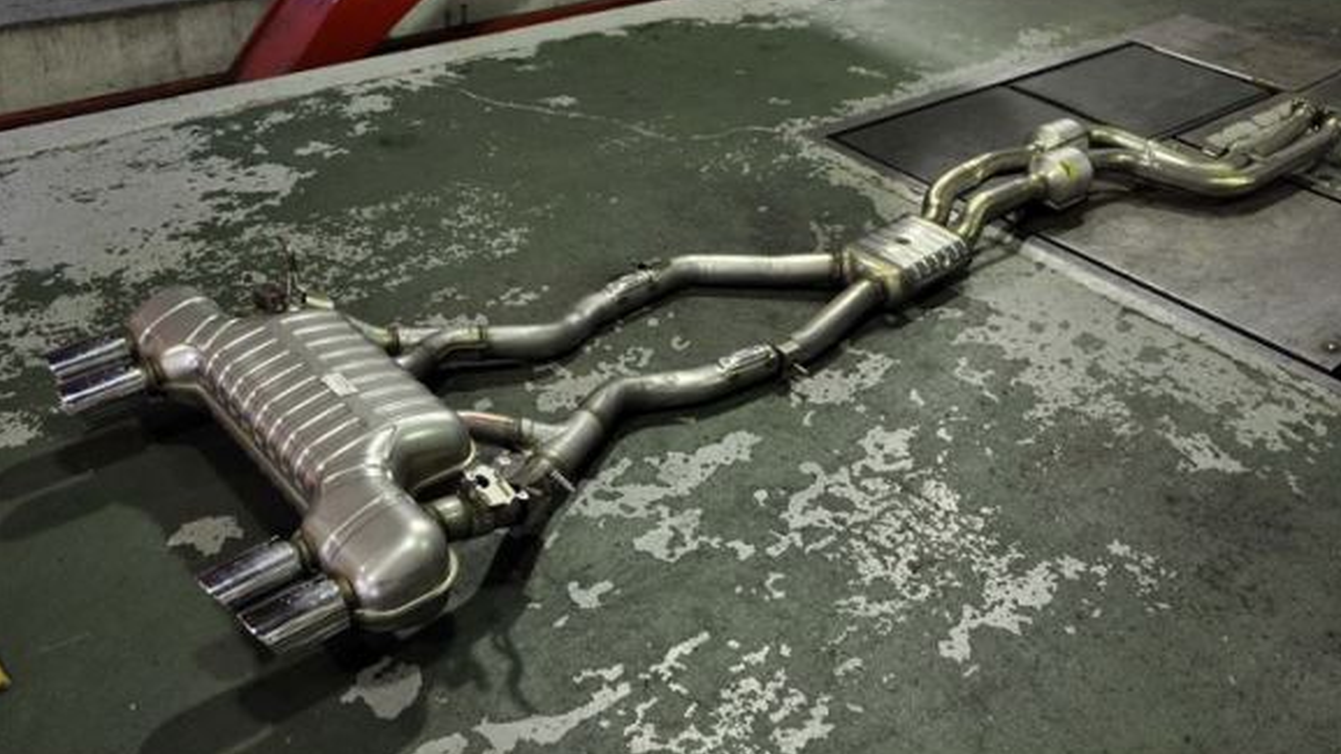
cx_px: 673
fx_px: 1244
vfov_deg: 33.7
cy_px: 345
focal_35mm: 35
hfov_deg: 56.6
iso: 400
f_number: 5
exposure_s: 1/25
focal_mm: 22
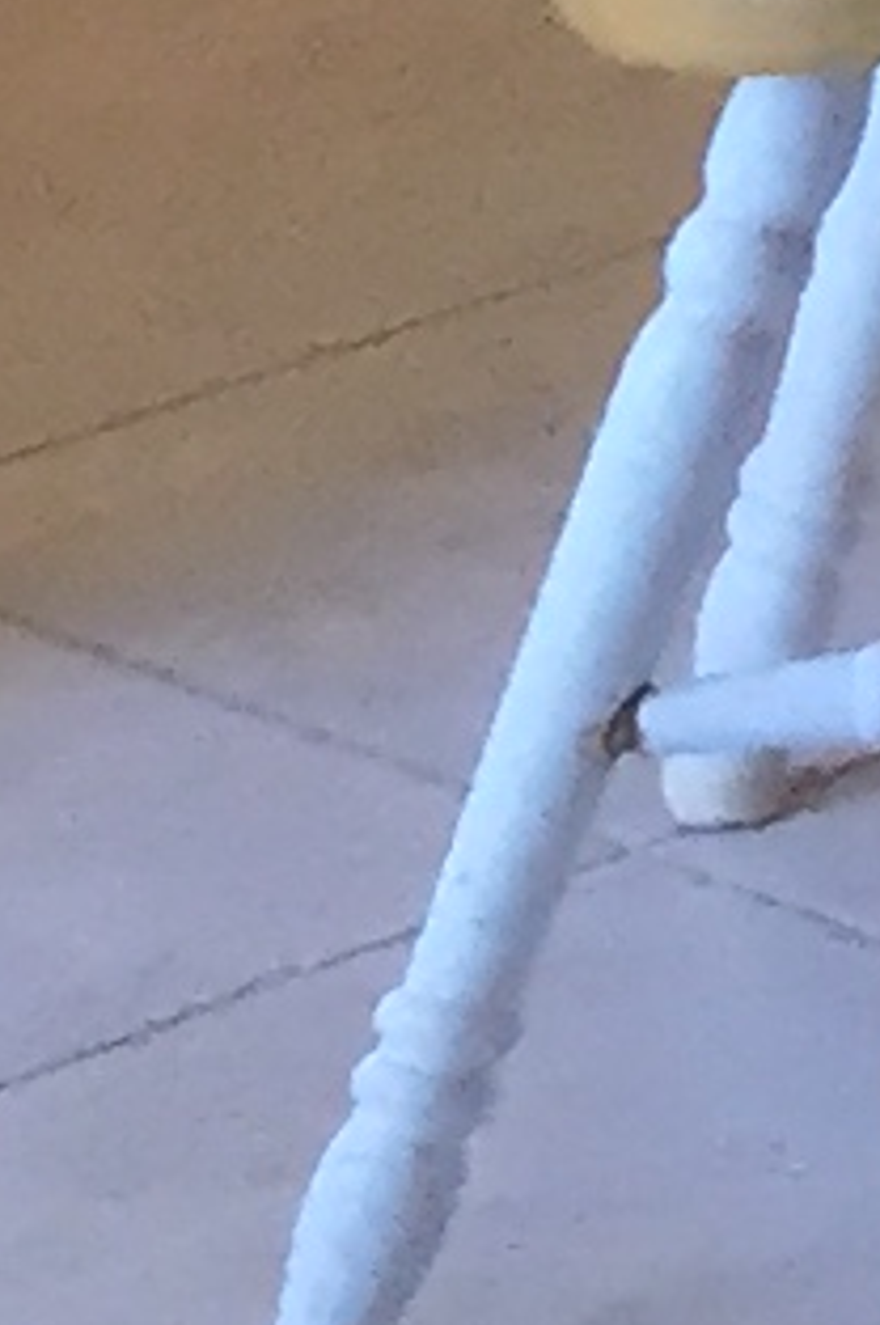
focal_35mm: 315
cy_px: -3183
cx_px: 6689
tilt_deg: -3.5
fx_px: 11575
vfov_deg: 5.9
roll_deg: -1.4
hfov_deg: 3.4
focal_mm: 4.15
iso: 32
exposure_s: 1/30
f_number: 2.2
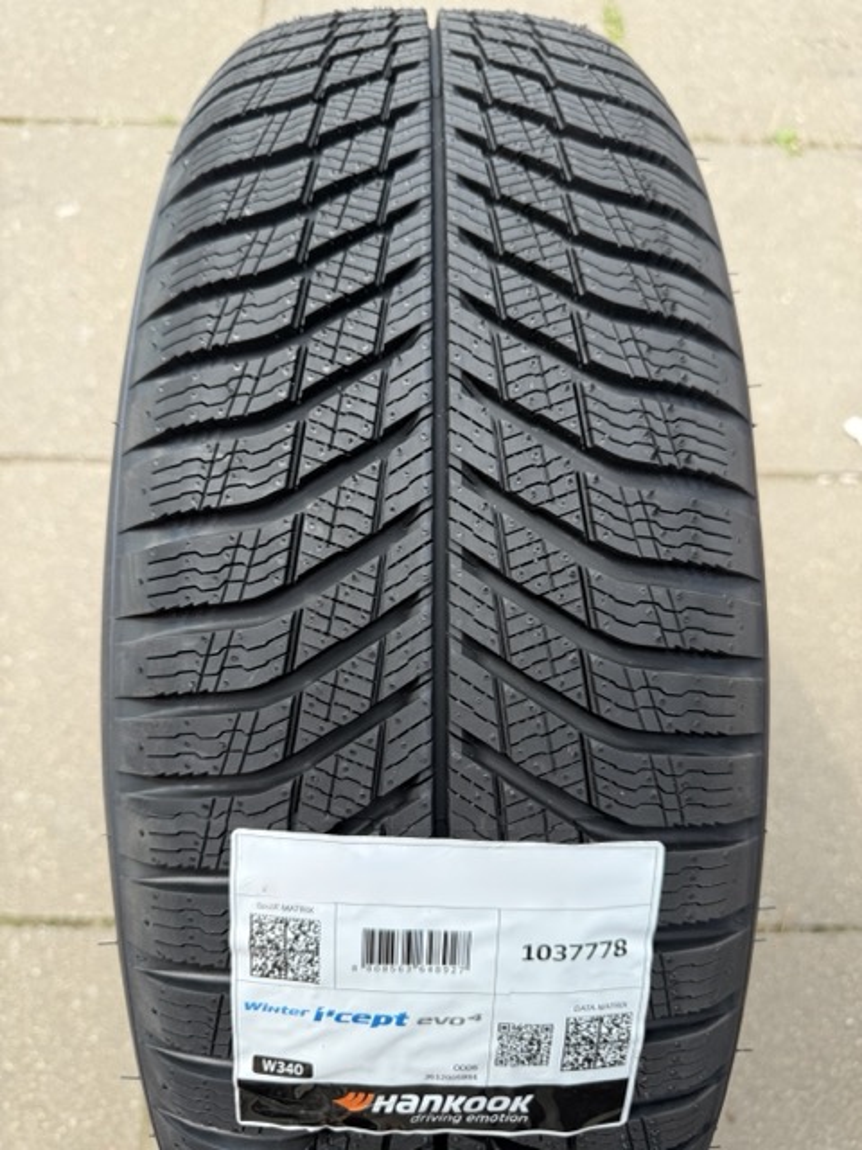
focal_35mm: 24
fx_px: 797
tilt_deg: -71.4
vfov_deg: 71.6
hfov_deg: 56.8
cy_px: 575
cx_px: 431
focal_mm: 6.76
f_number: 1.78
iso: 80
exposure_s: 1/1156
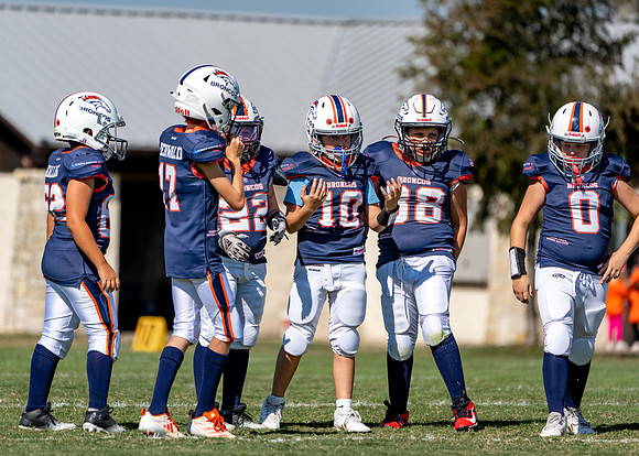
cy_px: 229
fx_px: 7814
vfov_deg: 3.3
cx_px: 329
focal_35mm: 431
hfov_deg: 4.7
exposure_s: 1/1250
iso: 125
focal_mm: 400
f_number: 5.6
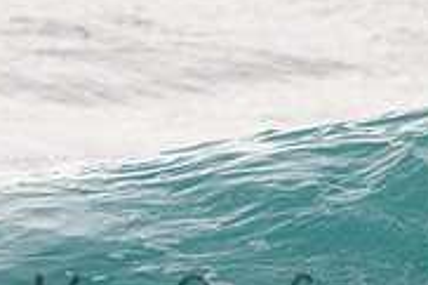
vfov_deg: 0.8
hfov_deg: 1.2
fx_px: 20870
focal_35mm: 1757
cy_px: 199
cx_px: 24
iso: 200
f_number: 5.6
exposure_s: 1/2000
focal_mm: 400
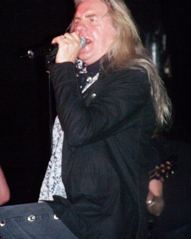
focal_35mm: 198
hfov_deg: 7.8
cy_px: 111
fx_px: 1399
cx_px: 95
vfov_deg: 9.8
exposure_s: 1/125
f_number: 3.2
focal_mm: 31.3
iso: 400
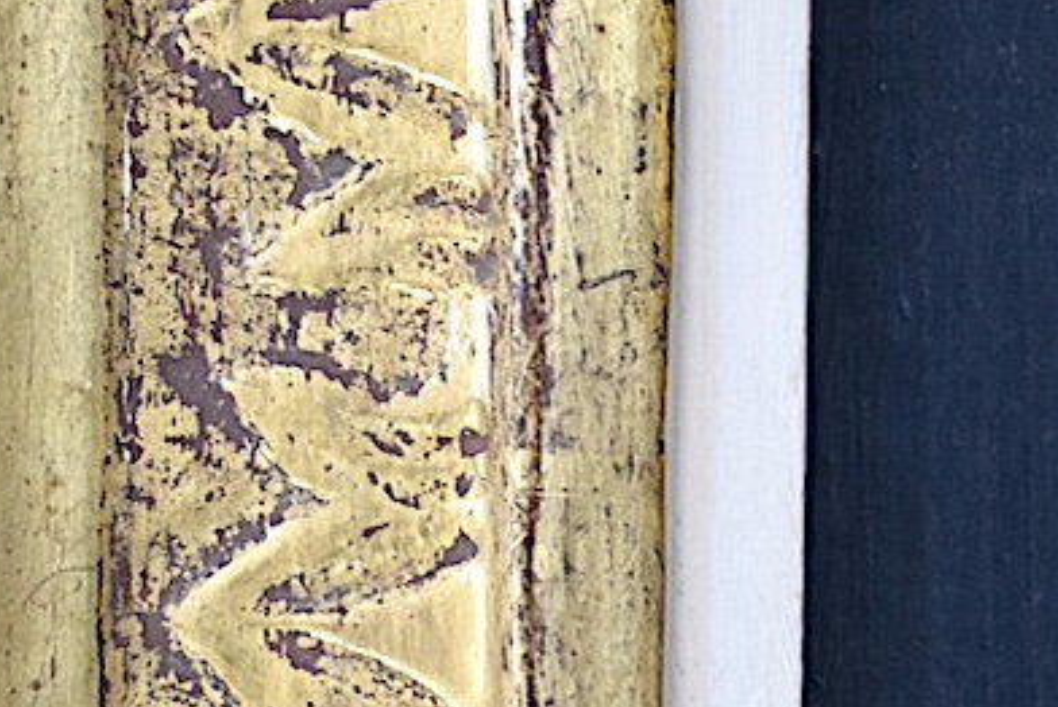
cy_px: 815
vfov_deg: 8.7
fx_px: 4588
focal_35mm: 156
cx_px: 607
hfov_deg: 13.2
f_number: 4.5
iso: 2000
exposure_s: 1/60
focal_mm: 34
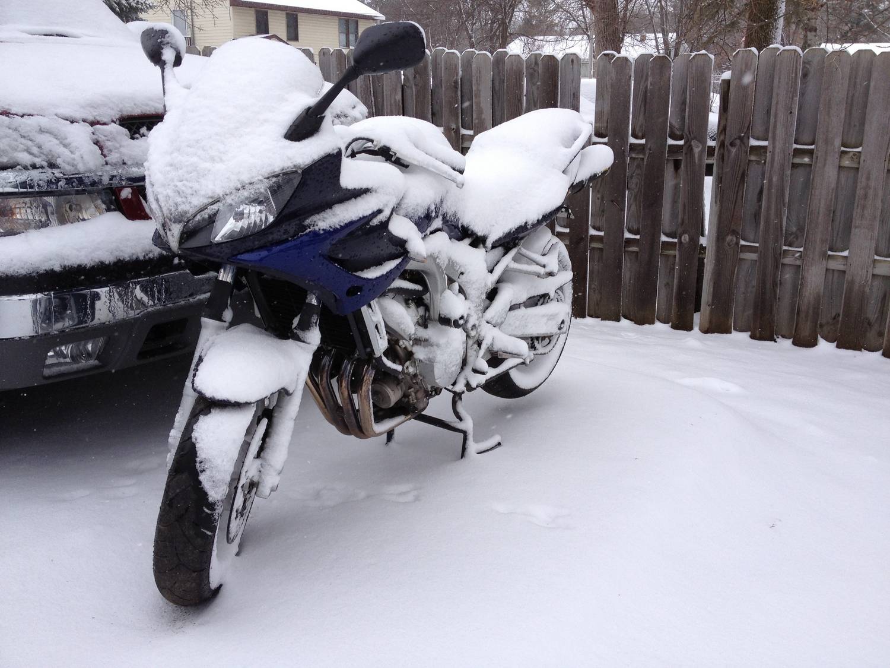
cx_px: 445
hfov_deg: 52.6
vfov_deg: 40.7
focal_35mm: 35
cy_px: 334
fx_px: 900
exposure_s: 1/812
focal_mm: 4.28
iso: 50
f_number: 2.4
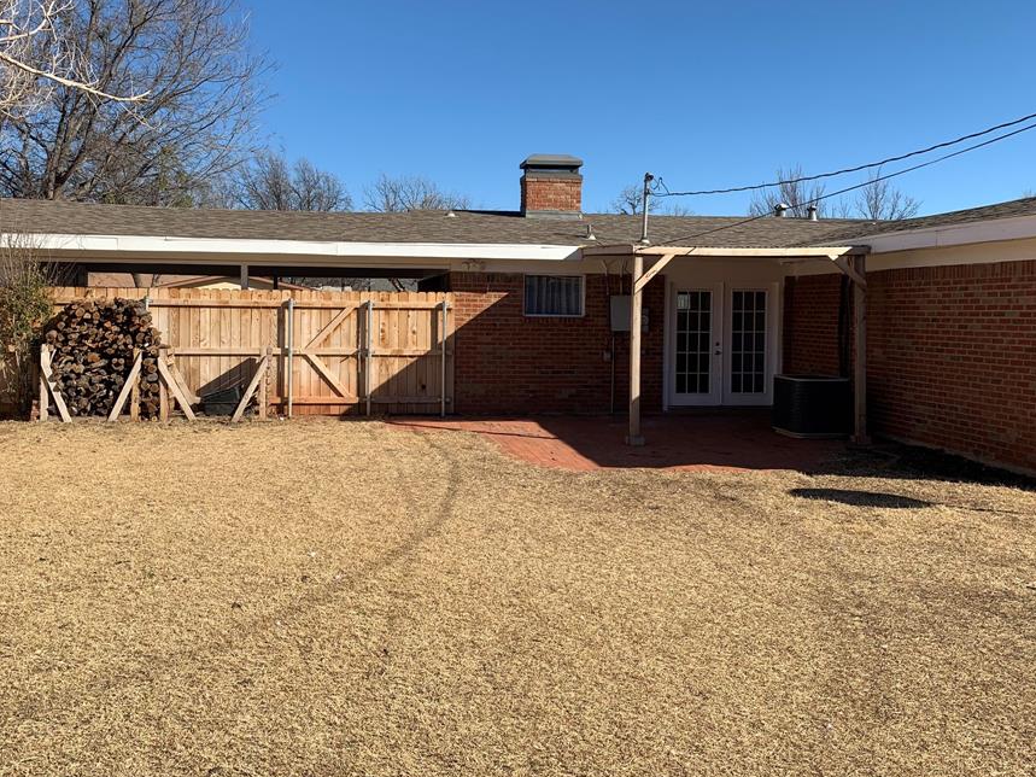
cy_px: 326
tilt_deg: -0.1
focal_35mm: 31
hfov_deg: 58.3
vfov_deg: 45.3
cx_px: 481
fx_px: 928
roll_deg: -1.1
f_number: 1.8
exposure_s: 1/2421
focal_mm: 4.25
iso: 25
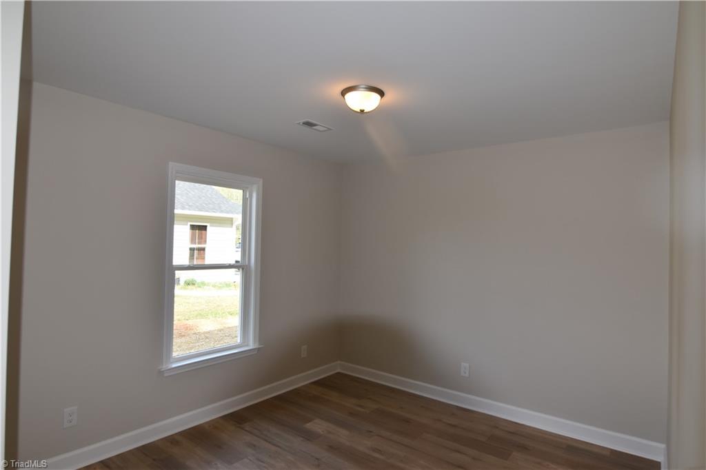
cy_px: 235
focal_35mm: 20
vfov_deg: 63.2
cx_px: 353
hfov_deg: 85.4
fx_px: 382
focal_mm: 13
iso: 220
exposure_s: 1/200
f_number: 5
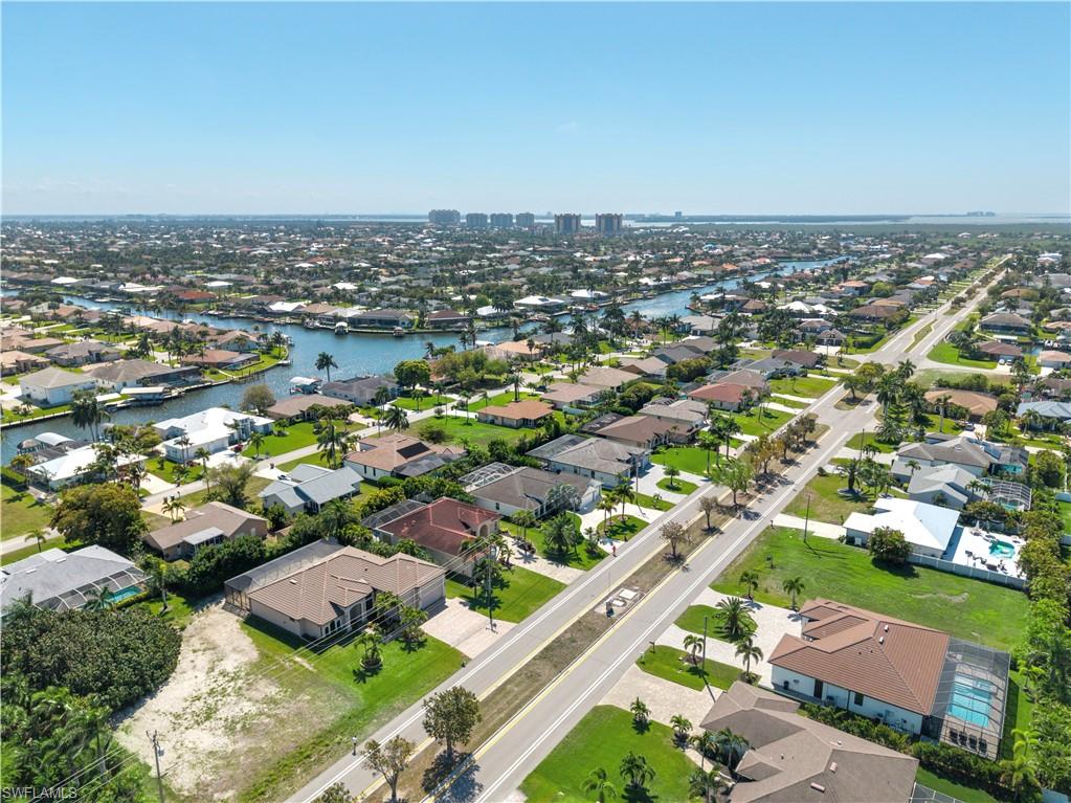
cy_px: 402
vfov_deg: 56.8
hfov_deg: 71.6
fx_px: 742
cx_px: 536
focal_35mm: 24
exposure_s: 1/500
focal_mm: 8.67
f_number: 1.8
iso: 100
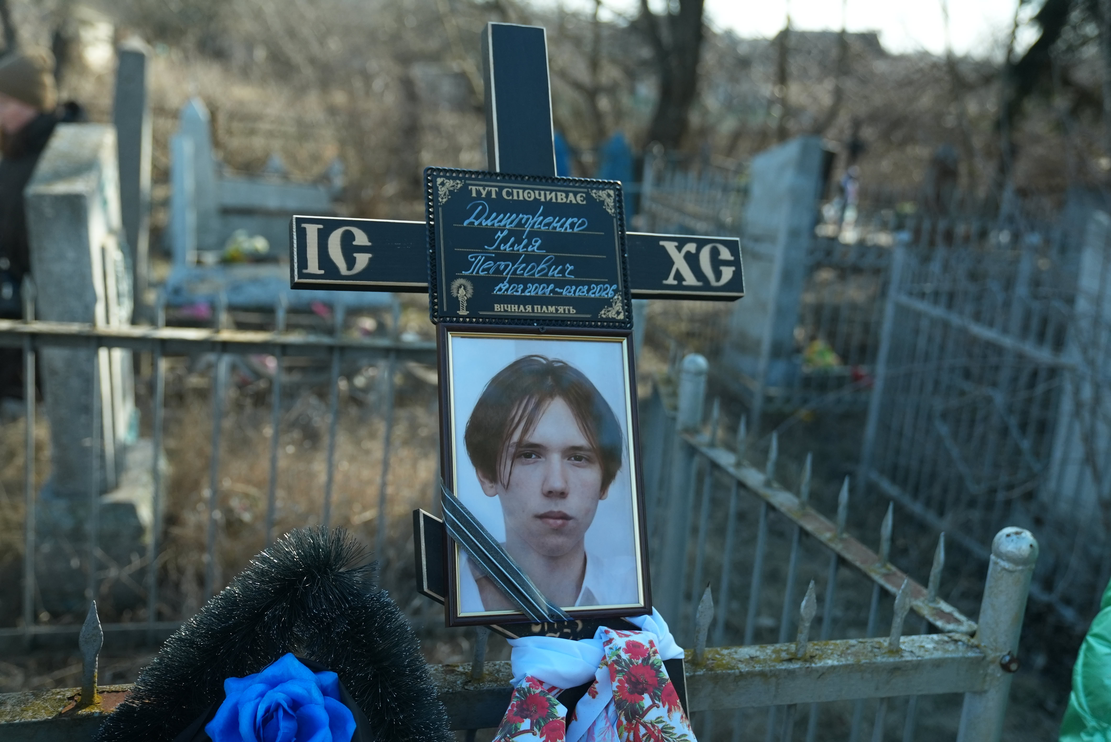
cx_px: 556
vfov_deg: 35.1
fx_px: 1173
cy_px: 371
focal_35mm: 38
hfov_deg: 50.7
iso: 2000
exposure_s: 1/250
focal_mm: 38
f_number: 2.8
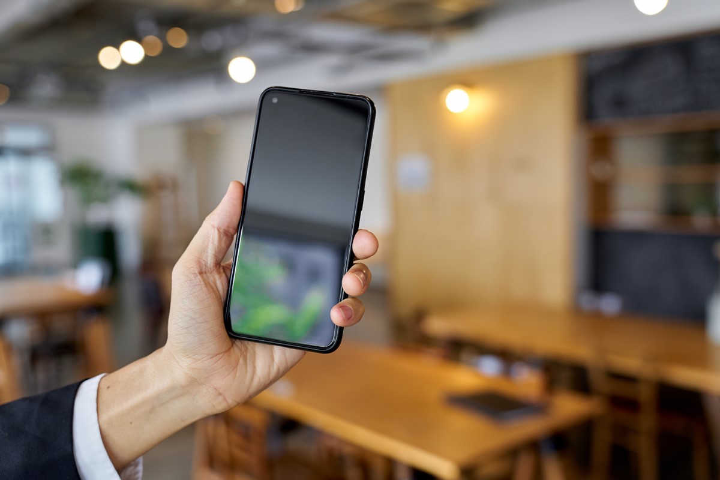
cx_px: 360
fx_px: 720
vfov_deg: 36.9
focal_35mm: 36
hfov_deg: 53.1
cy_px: 240
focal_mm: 36
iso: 500
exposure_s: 1/125
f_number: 2.8
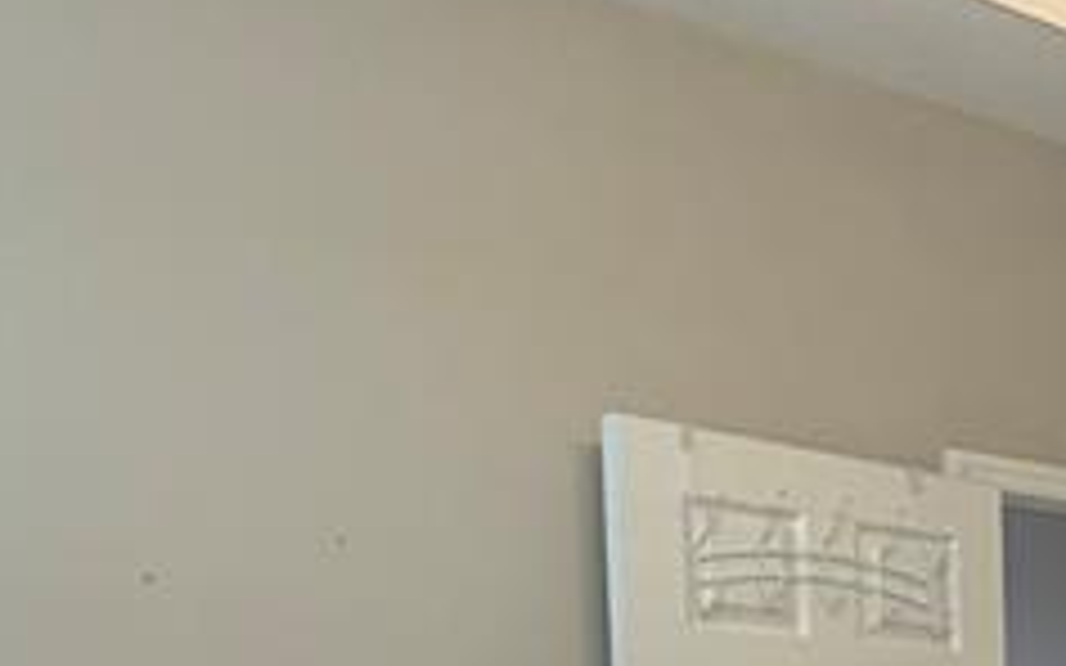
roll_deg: +0.6
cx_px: 1682
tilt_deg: -5.9
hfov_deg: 23.8
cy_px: 958
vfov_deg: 18.3
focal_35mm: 64
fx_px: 1859
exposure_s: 1/120
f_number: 2.2
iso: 320
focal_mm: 2.22
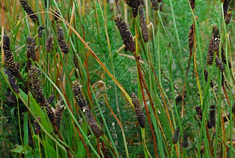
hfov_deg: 12.1
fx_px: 1098
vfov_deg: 8.2
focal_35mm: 168
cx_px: 210
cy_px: 40
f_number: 5.6
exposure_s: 1/30
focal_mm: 62
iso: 500
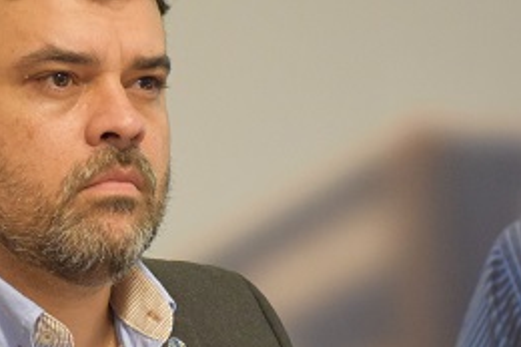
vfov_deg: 6.4
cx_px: 212
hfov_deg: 9.6
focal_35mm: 215
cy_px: 304
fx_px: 3109
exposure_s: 1/60
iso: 3600
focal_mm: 62
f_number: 5
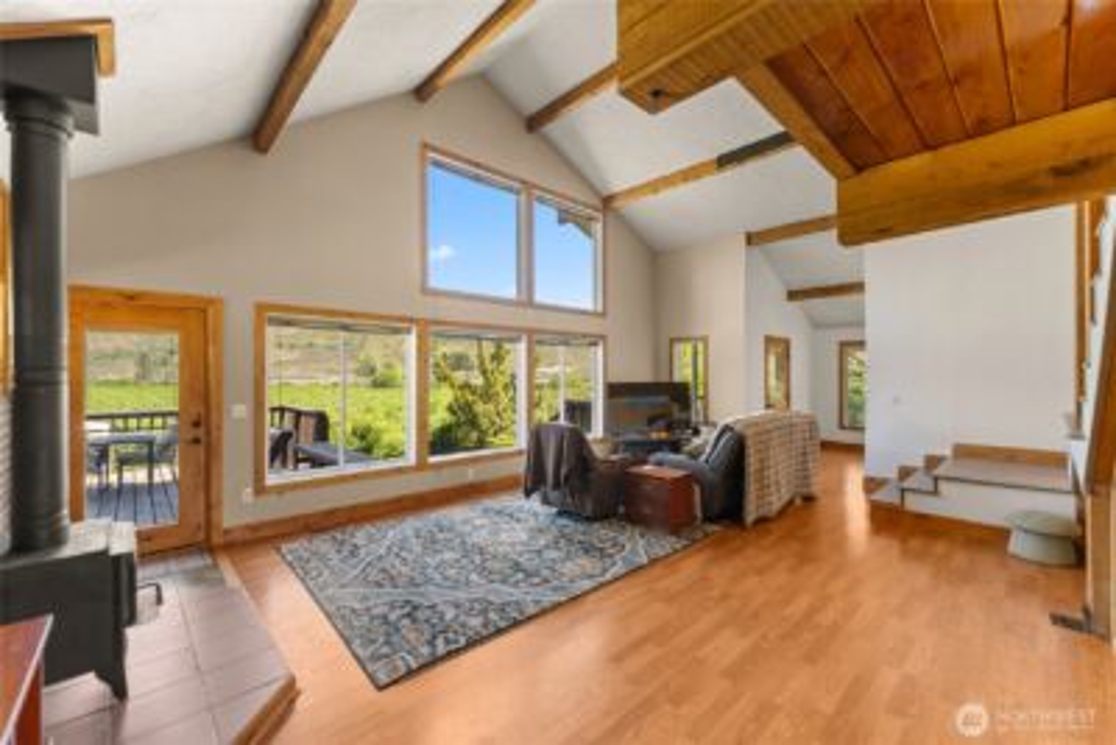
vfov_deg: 81.3
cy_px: 372
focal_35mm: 14
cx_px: 558
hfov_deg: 104.2
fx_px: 434
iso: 400
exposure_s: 1/15
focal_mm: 14
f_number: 2.8
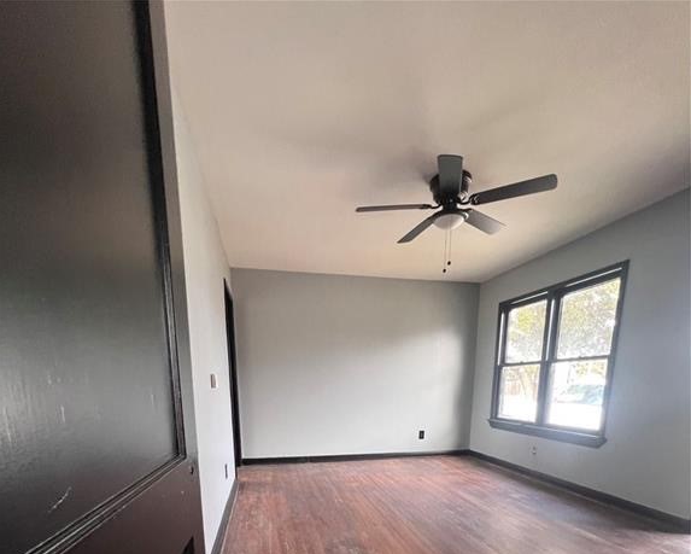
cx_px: 345
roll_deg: +0.9
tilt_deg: -13.4
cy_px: 462
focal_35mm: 17
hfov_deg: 89.6
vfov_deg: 67.8
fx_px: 348
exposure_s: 1/99
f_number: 1.8
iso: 200
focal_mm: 1.57
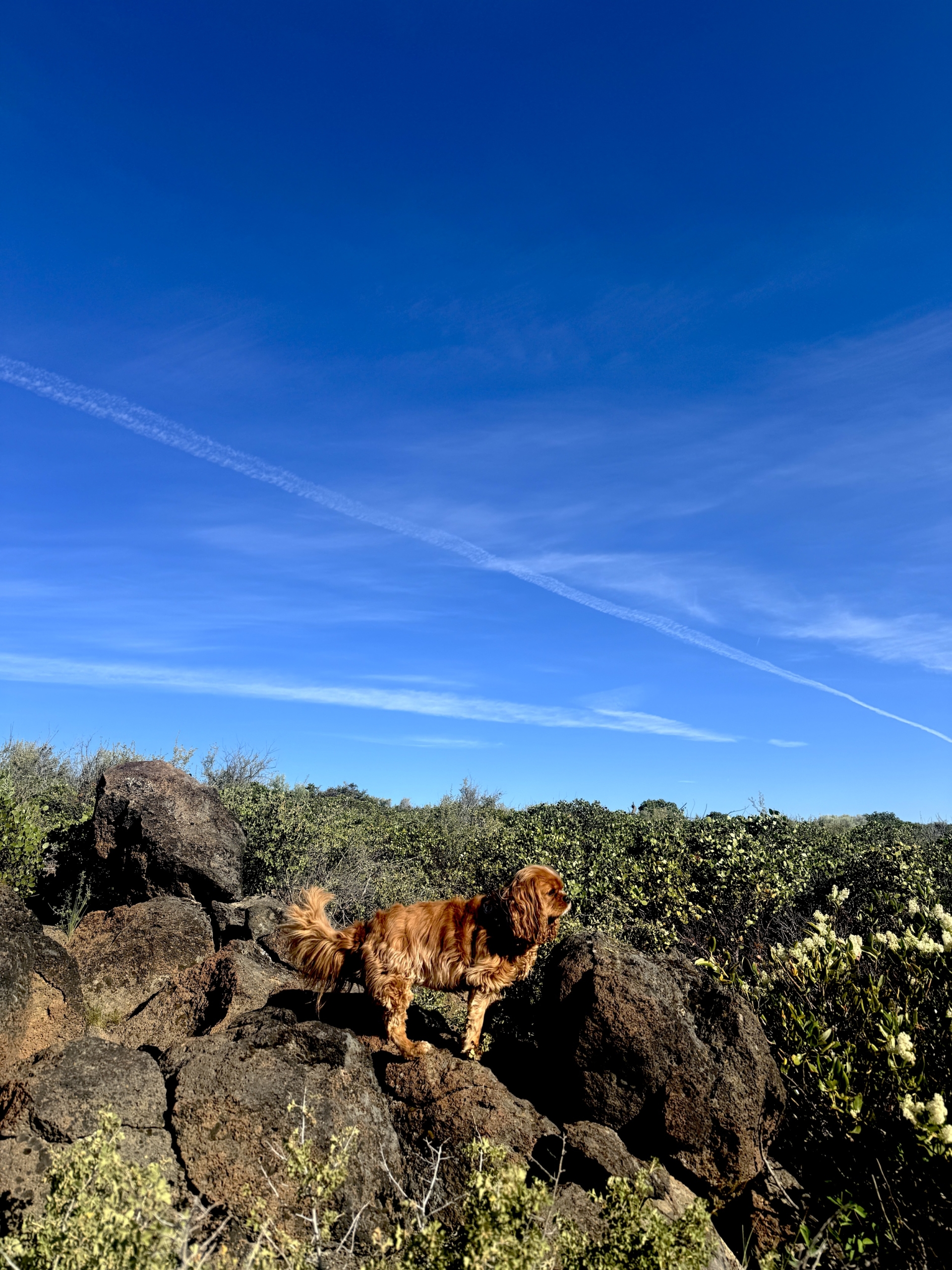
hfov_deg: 56.8
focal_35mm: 24
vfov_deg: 71.6
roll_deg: +1.9
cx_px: 476
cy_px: 635
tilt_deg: +14.5
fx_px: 880
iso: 80
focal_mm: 6.76
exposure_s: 1/4310
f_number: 1.78
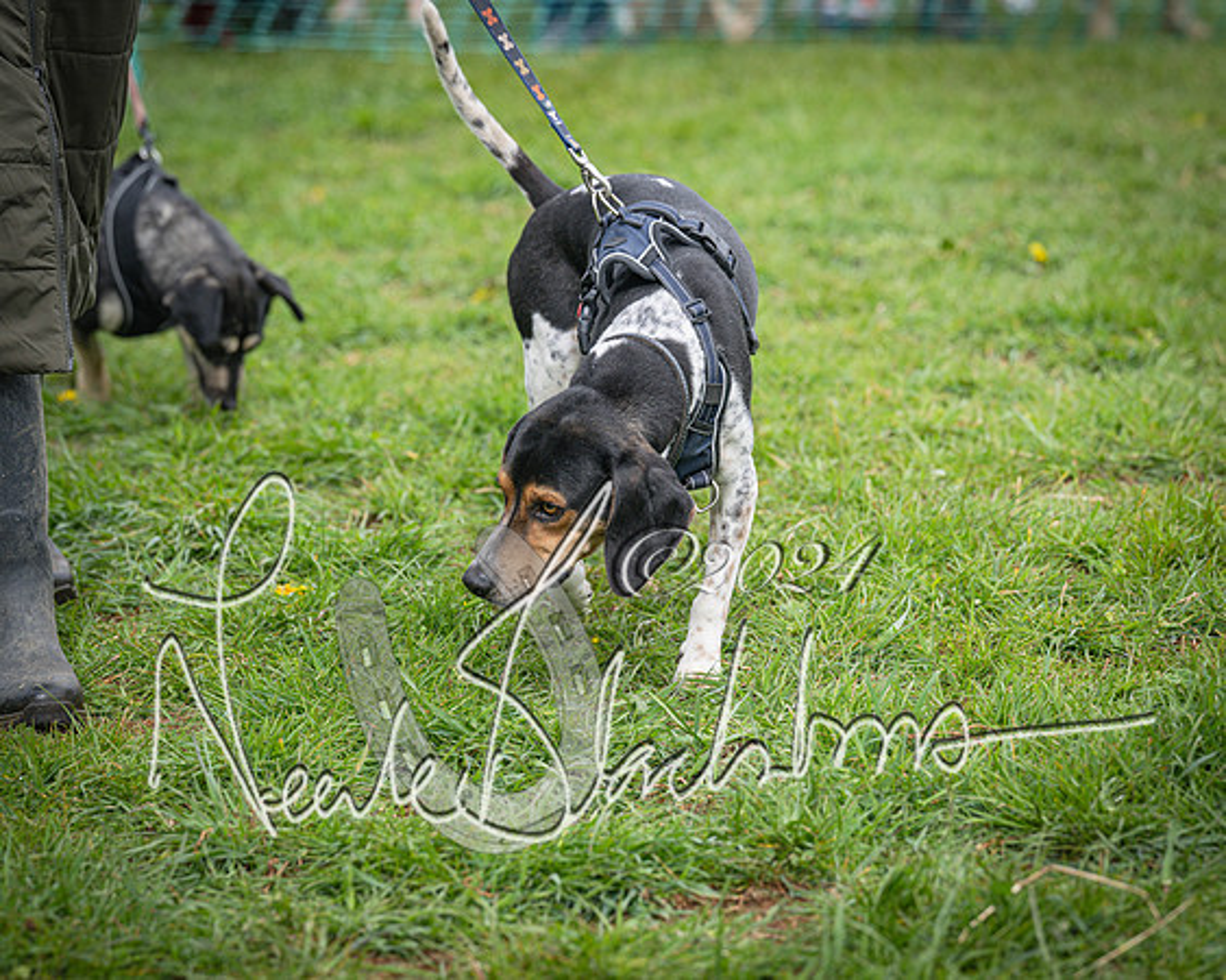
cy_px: 490
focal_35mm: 108
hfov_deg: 17.8
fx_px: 3922
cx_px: 613
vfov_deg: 14.2
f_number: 4
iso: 400
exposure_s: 1/1600
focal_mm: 96
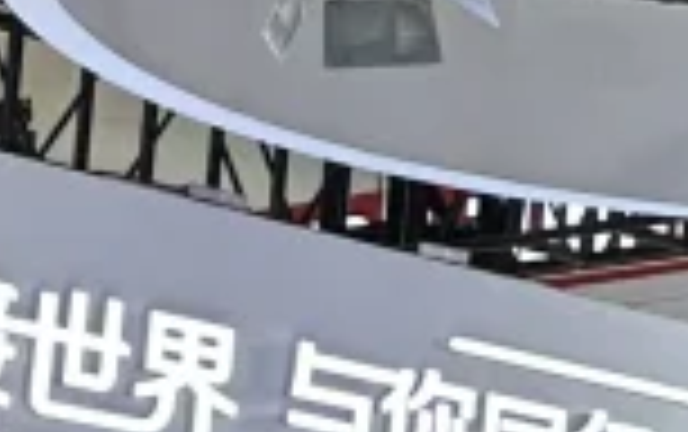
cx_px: 967
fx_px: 4486
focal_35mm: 239
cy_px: 171
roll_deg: -3.5
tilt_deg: +12.9
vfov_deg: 5.5
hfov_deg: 8.6
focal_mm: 6.86
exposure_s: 1/120
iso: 64
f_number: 1.78
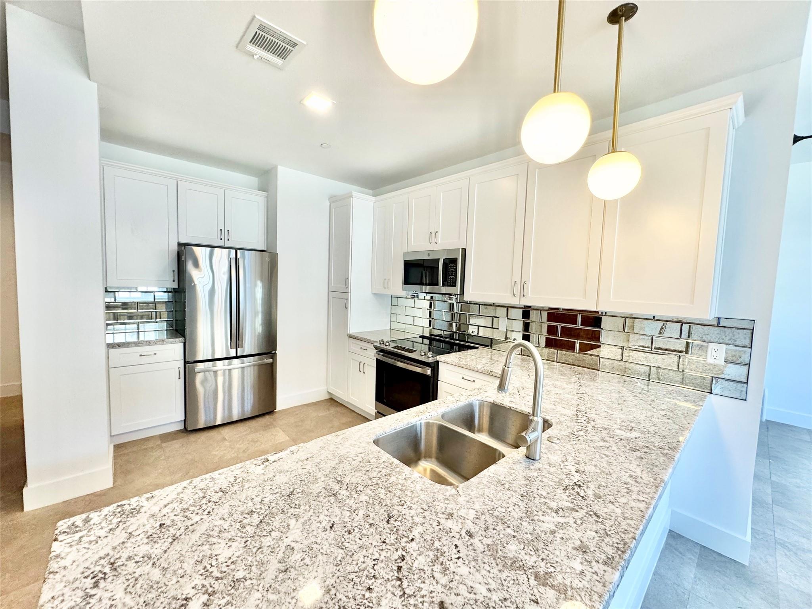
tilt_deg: -3.3
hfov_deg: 102.1
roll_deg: -2.6
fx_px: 328
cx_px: 406
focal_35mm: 14
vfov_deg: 85.7
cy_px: 304
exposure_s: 1/120
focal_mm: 2.22
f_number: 2.2
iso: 200
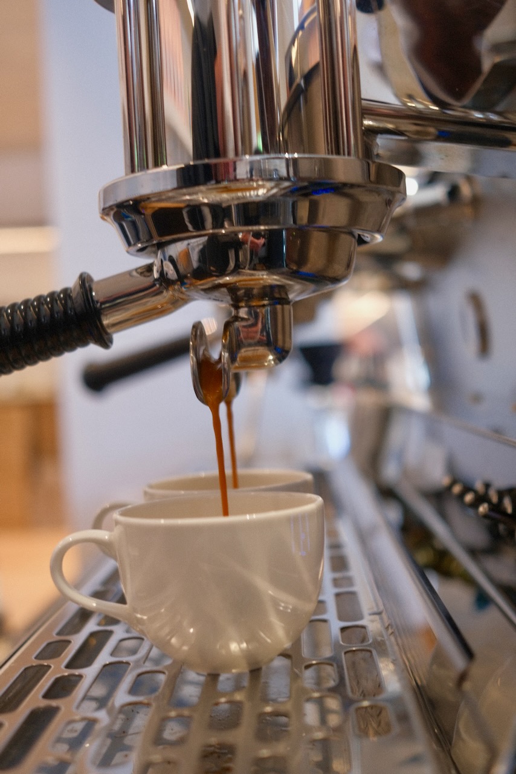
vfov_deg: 47.4
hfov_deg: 32.6
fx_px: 881
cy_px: 387
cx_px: 258
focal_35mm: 41
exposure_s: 1/40
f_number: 2.8
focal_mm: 27
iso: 250
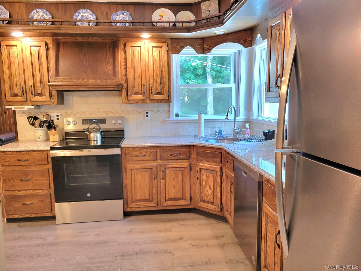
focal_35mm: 26
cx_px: 180
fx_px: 271
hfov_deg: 67.3
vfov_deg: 53.1
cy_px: 136
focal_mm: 5.4
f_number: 1.8
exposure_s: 1/120
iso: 250
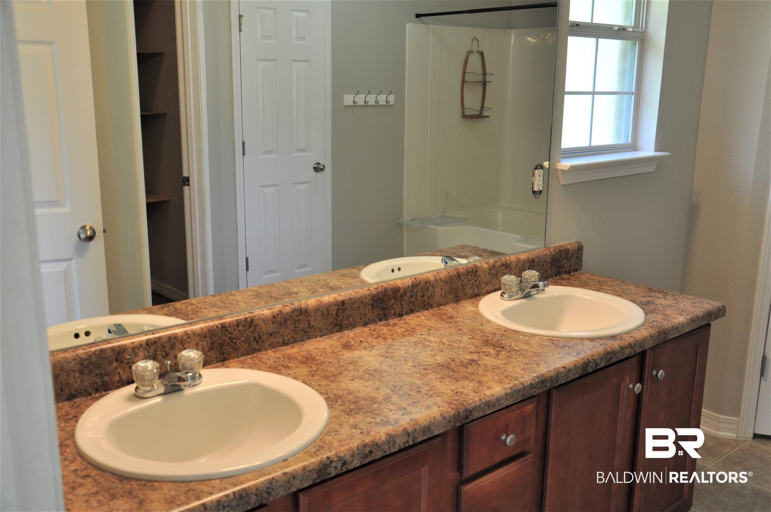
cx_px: 386
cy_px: 256
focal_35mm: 36
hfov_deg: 53.2
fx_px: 770
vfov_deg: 36.8
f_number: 5.6
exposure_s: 1/30
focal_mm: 24
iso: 320
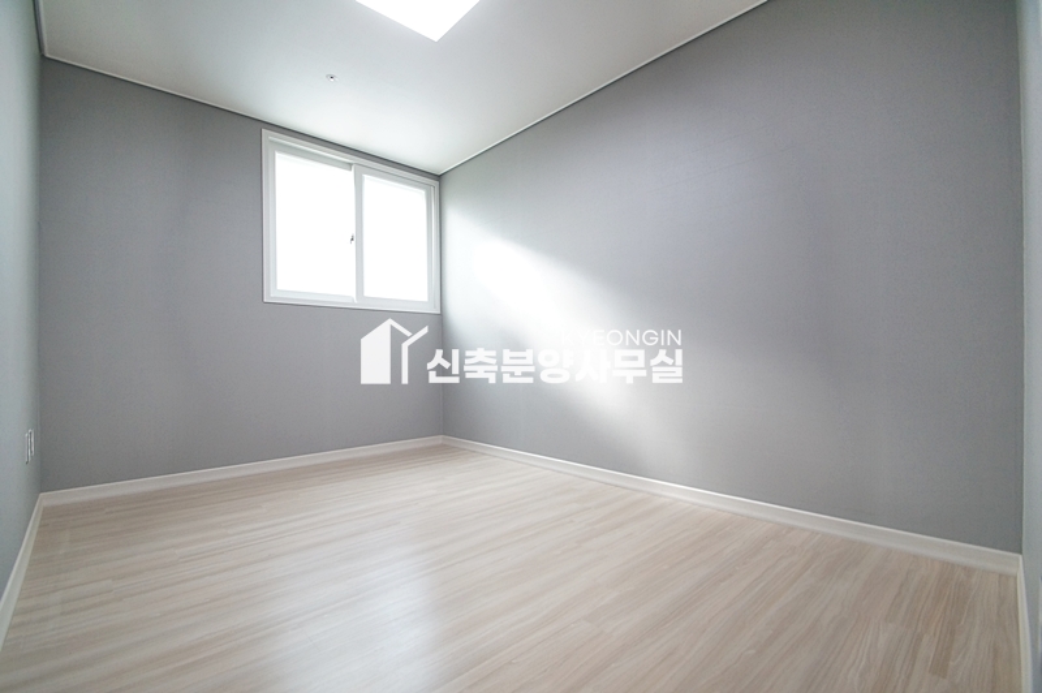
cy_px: 346
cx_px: 521
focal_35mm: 15
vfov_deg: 77.2
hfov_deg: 100.4
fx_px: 434
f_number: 4
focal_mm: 10
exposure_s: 1/60
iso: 800
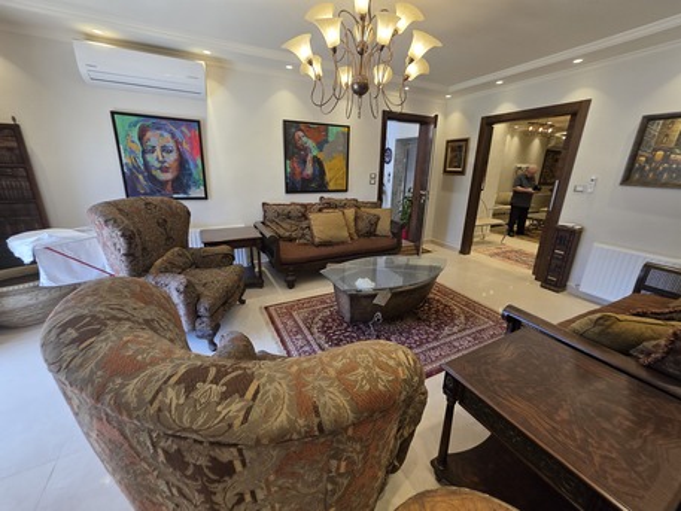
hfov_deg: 106.2
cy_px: 256
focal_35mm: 13
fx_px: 256
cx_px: 340
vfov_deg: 89.9
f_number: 1.9
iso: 80
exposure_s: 1/100
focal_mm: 2.2
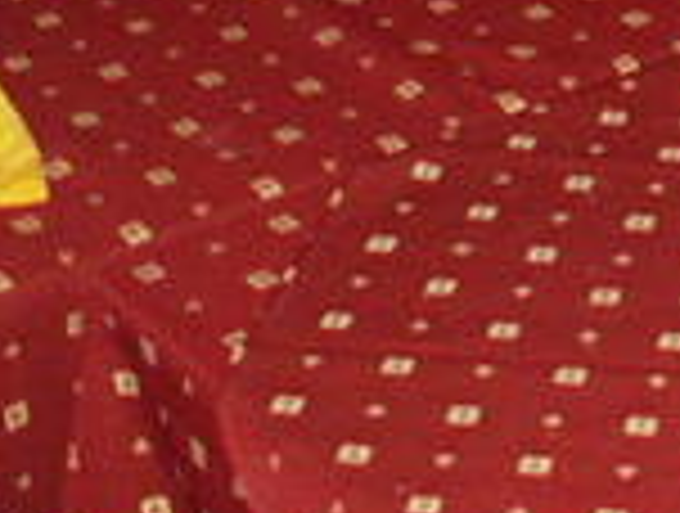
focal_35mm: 148
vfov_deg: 9.6
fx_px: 2914
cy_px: -392
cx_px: 1256
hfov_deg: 12.1
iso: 160
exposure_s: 1/40
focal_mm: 5.86
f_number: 2.8
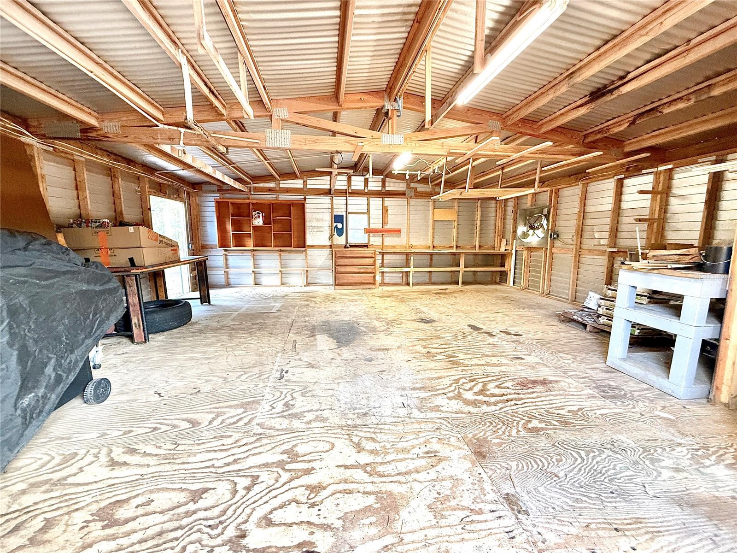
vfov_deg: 85.7
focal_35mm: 14
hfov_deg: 102.1
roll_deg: +0.6
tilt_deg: -7.0
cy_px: 276
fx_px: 298
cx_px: 368
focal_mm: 2.22
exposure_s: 1/60
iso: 400
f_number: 2.2
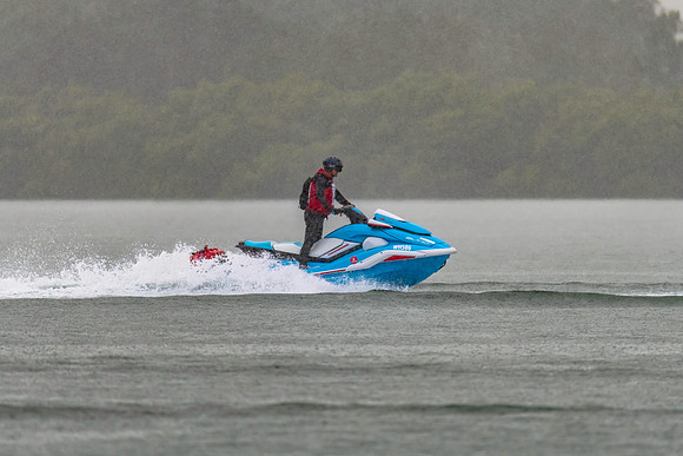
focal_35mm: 667
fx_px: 12658
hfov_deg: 3.1
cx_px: 341
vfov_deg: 2.1
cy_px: 227
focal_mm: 600
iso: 800
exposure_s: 1/800
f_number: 6.3
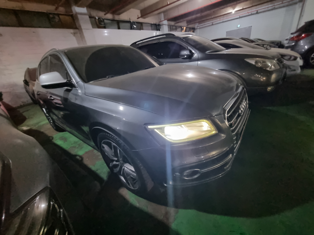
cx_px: 157
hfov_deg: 106.2
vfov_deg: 89.9
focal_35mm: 13
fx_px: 118
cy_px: 118
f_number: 2.2
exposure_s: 1/25
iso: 1000
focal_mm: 2.2
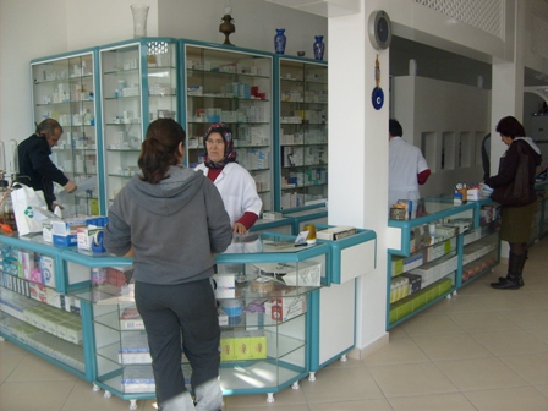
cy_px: 206
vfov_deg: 40.7
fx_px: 554
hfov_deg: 52.6
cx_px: 274
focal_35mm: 35
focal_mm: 5.8
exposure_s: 1/250
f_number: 2.8
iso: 80
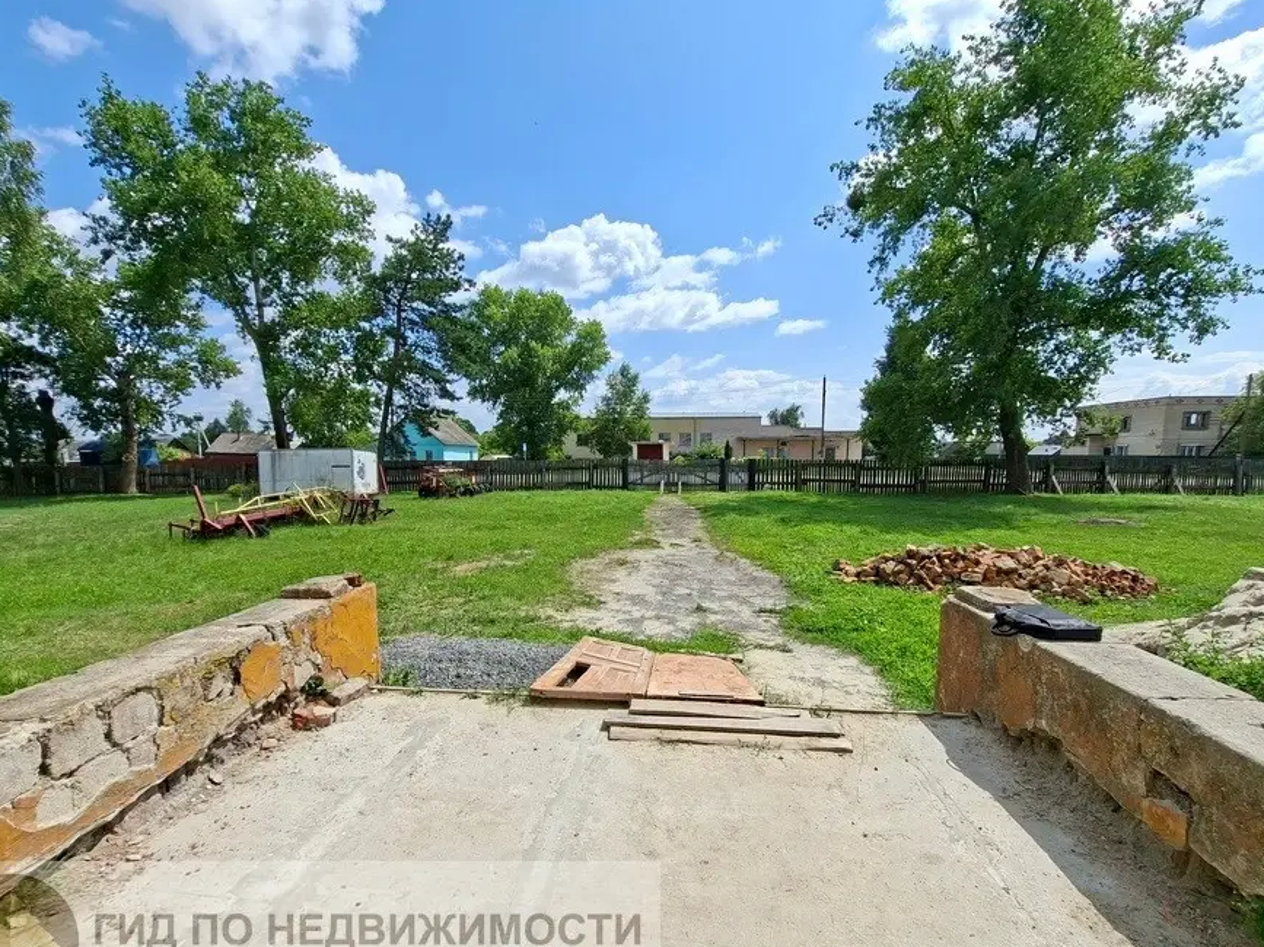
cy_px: 519
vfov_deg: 81.5
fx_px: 548
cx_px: 617
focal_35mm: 15
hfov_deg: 98.2
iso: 40
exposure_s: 1/1575
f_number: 2.2
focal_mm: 1.74
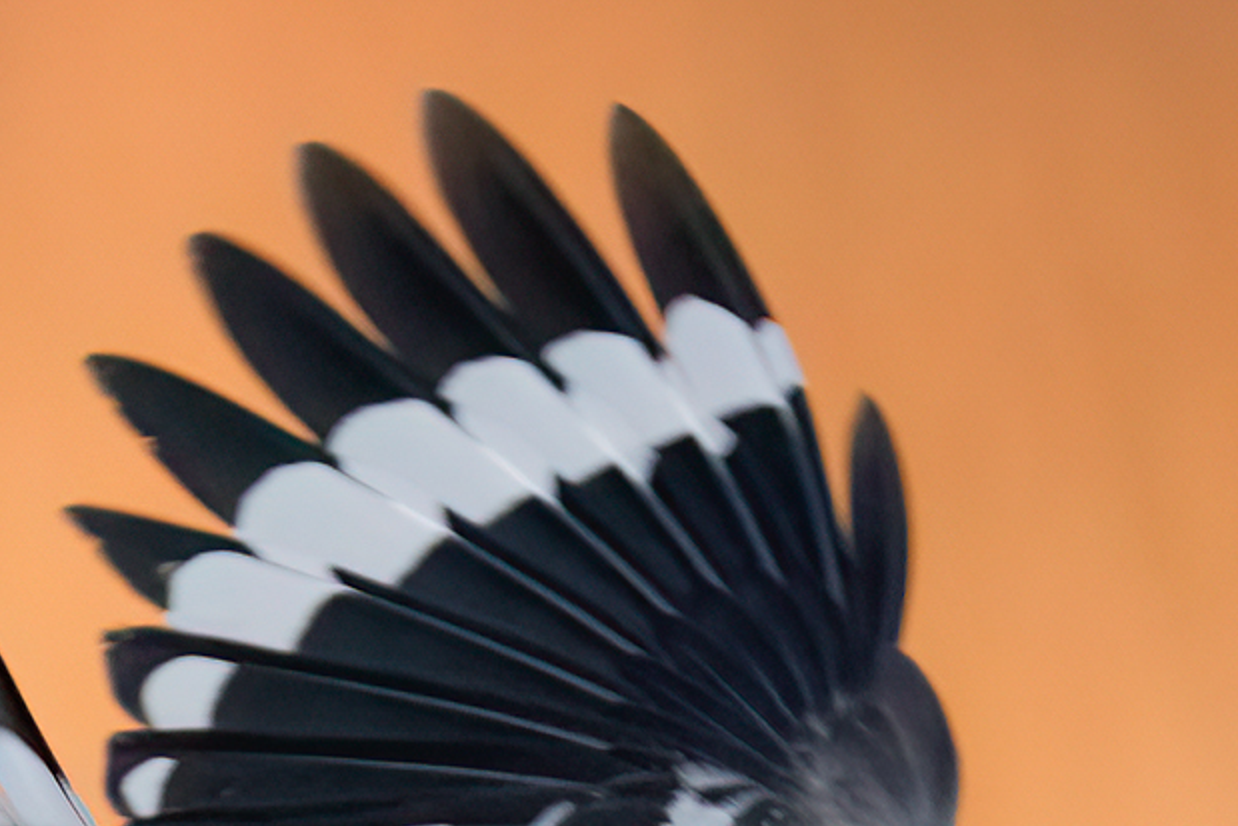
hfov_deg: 1.1
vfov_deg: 0.7
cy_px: 1251
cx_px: 1000
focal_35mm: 1842
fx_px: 63355
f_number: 6.3
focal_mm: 600
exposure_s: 1/1600
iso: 4000
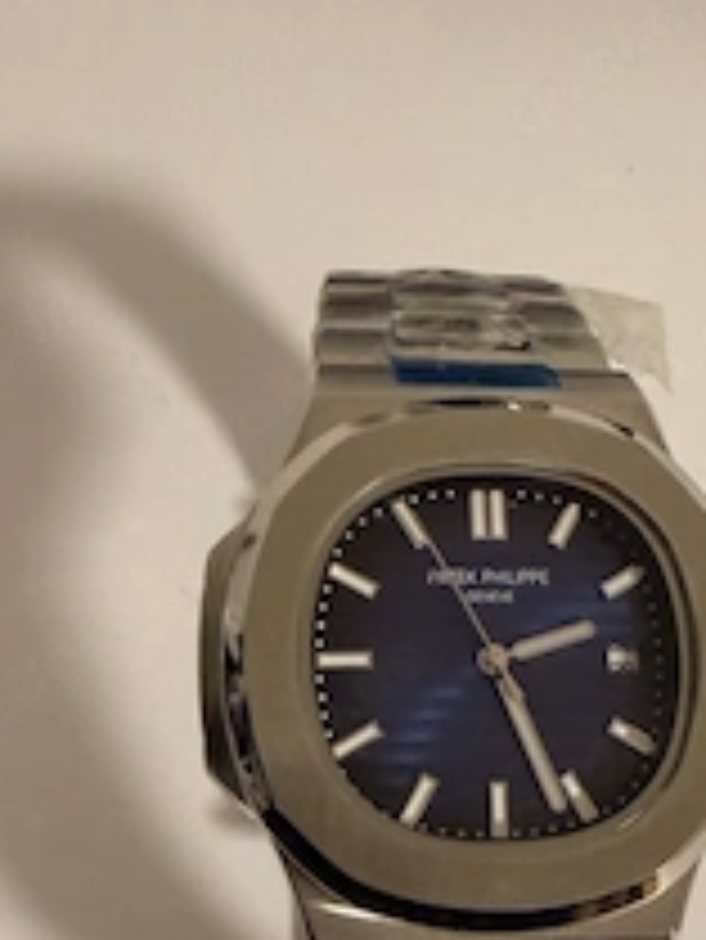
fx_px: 1250
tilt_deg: -70.0
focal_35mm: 46
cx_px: 391
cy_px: 787
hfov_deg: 31.5
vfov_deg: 39.2
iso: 500
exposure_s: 1/50
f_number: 2.2
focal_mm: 2.22
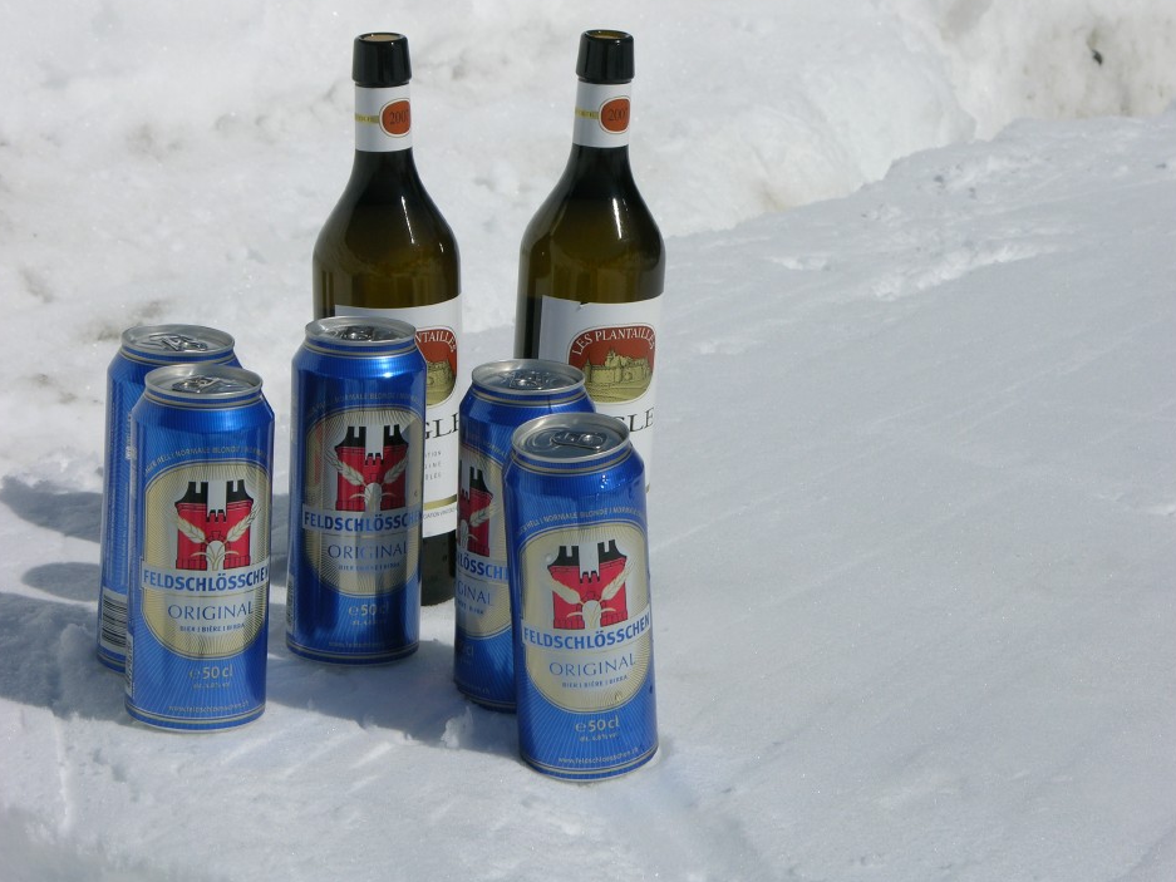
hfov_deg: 13.9
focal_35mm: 142
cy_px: 423
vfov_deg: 10.4
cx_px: 590
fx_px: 4825
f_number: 7.6
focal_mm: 31.9
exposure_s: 1/706
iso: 50
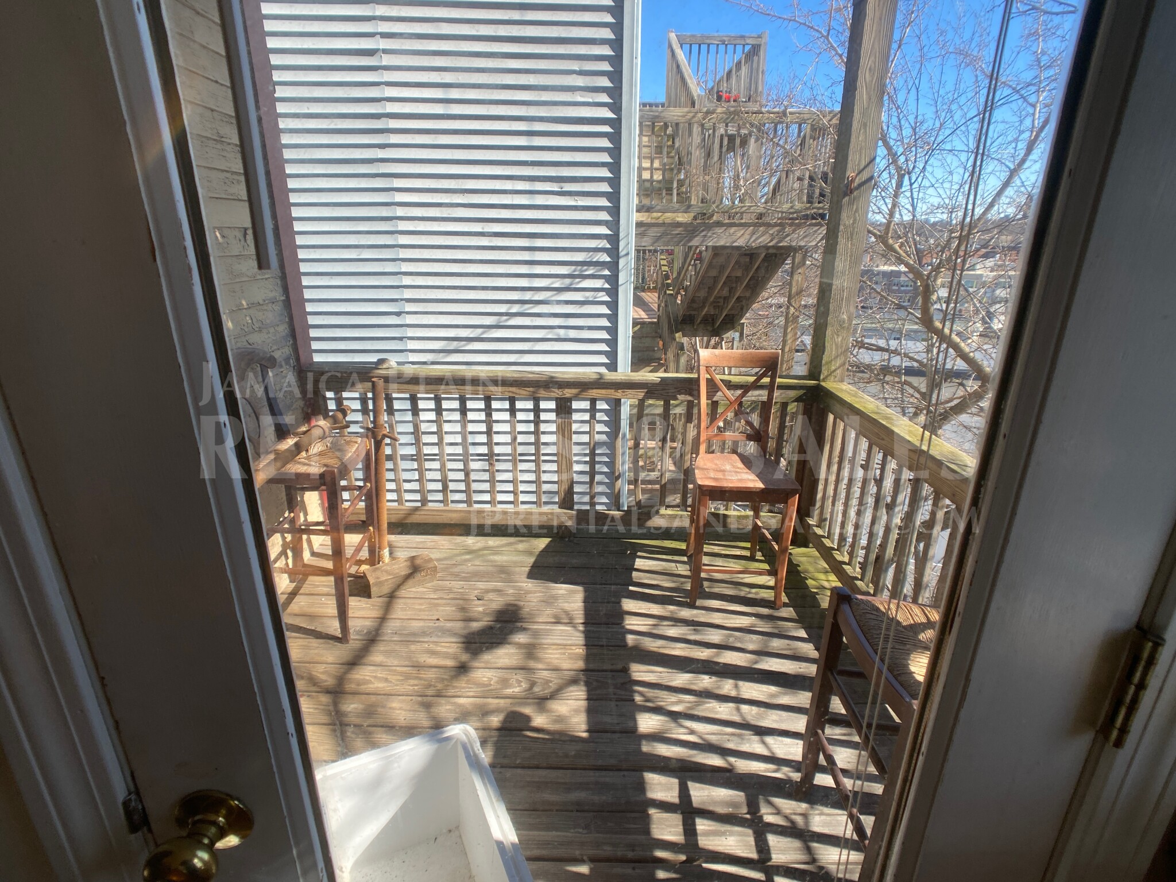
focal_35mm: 26
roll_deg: +0.6
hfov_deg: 67.3
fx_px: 883
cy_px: 441
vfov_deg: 53.1
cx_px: 588
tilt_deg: -20.0
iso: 32
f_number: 1.8
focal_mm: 4.25
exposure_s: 1/822
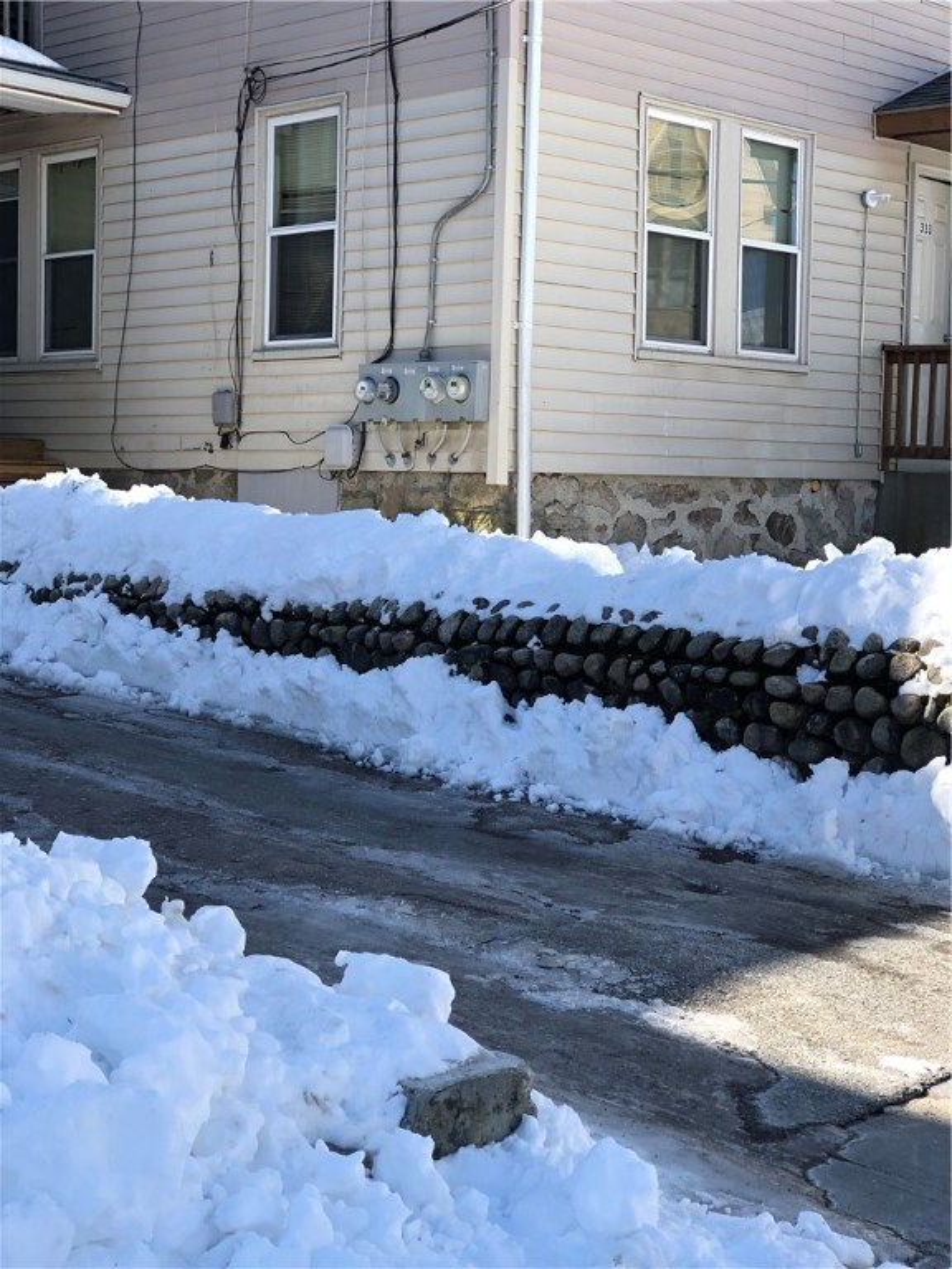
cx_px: 476
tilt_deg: -5.7
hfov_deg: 25.7
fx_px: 2090
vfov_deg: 33.8
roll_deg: -2.0
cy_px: 634
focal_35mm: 57
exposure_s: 1/433
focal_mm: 6.6
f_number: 2.8
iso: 20
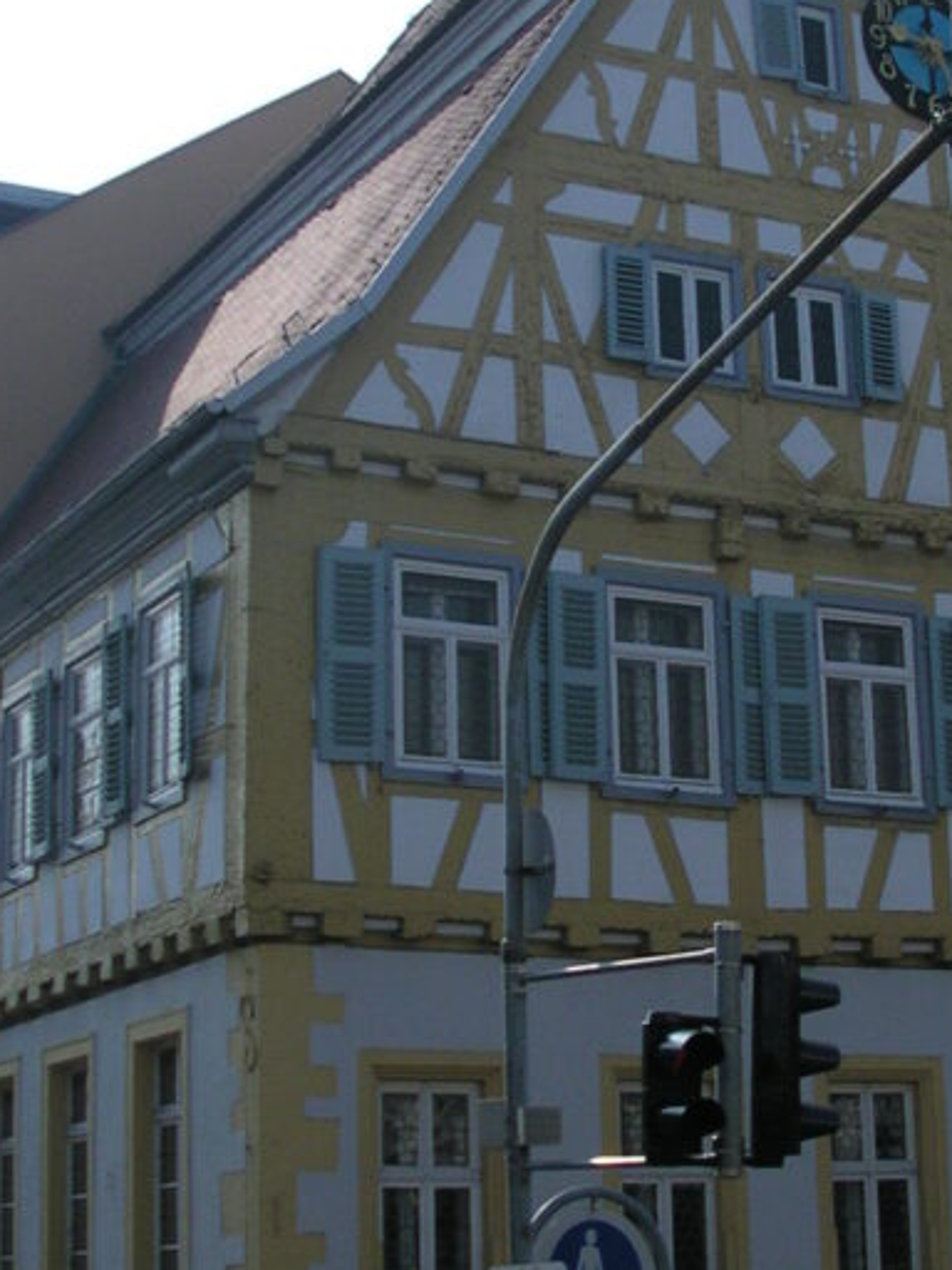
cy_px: 561
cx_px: 702
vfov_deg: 26.3
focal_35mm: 74
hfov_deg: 19.8
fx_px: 2714
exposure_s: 1/626
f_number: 4.5
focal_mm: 5.6
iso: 100
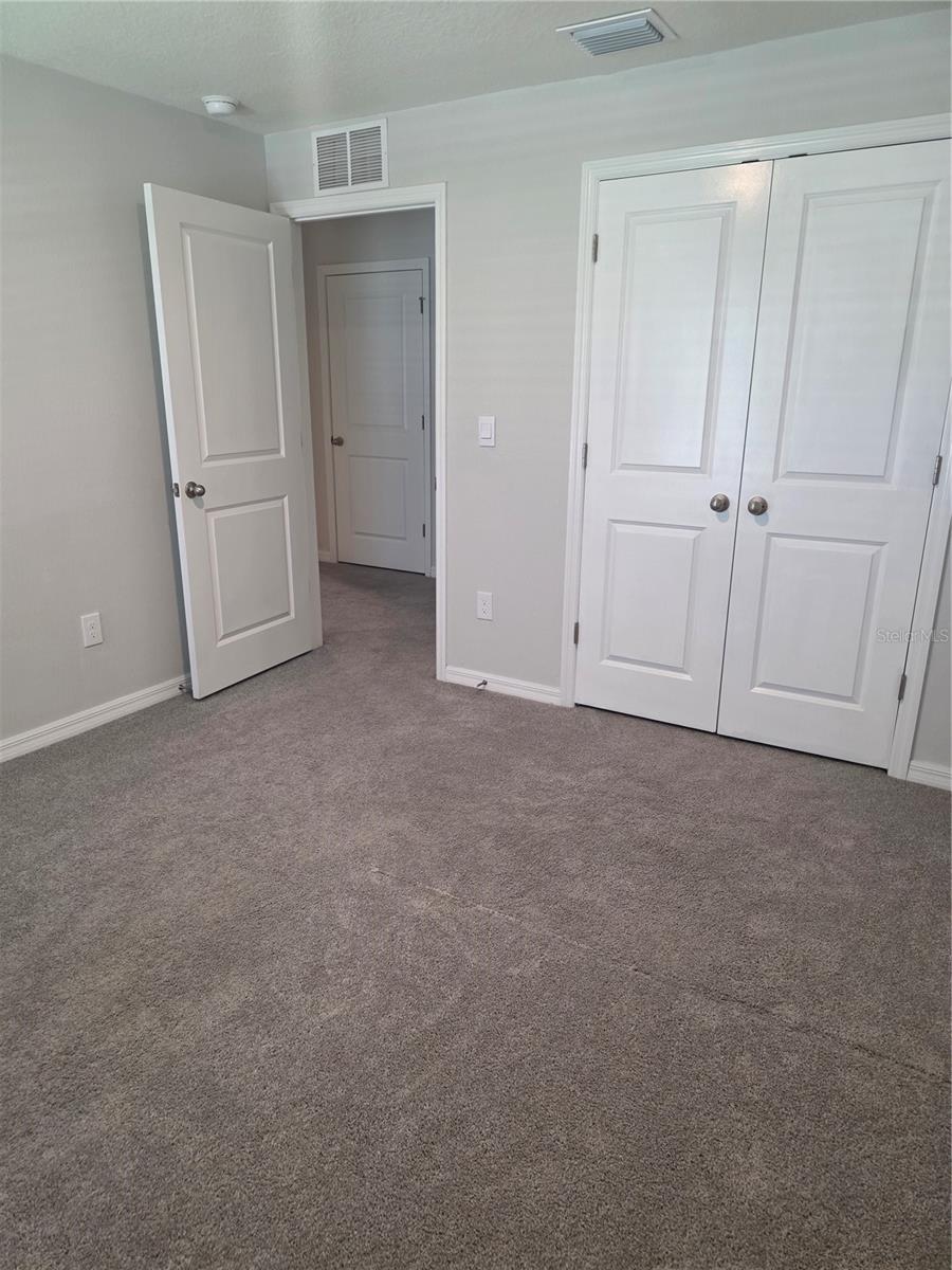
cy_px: 635
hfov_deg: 58.9
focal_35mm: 23
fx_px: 843
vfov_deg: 73.9
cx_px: 476
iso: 400
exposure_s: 1/120
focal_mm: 6.3
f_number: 1.7
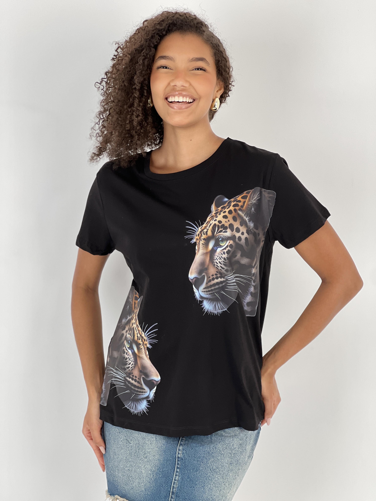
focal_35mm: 77
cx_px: 188
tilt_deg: -4.0
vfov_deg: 25.3
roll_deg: -1.3
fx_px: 1115
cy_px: 250
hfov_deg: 19.1
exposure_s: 1/100
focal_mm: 9
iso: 80
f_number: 2.8
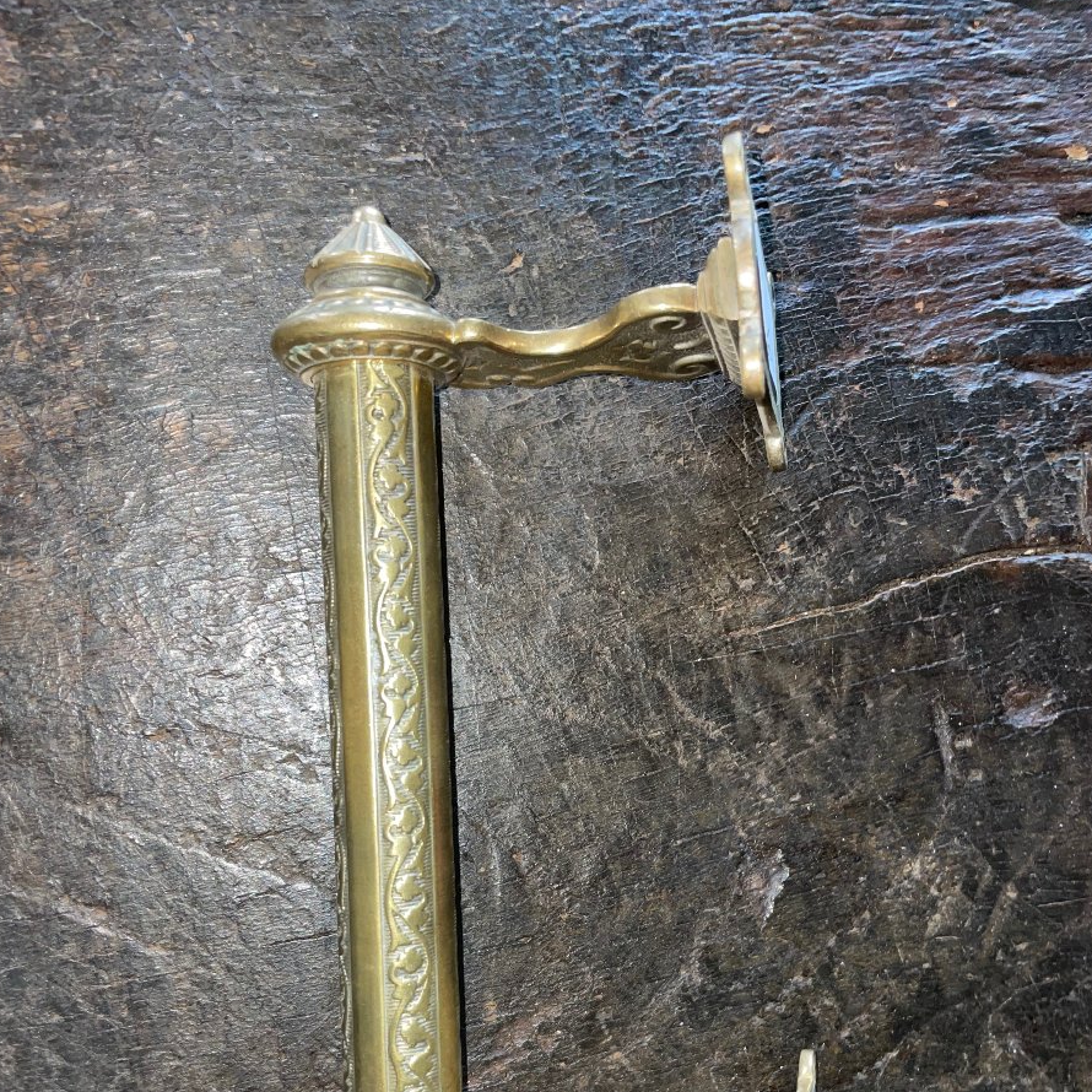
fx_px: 1106
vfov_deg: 51.7
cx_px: 544
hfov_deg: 52.5
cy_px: 709
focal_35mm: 31
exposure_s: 1/17
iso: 32
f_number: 1.6
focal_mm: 4.2
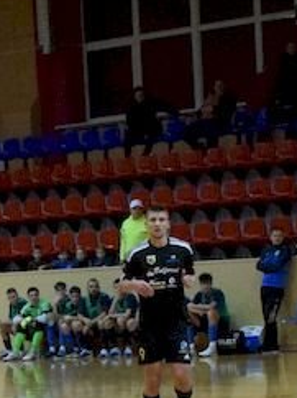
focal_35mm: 176
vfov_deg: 10.8
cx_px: 26
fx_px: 2012
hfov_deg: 8.4
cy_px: 622
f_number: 3.8
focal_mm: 23
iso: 6400
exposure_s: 1/500
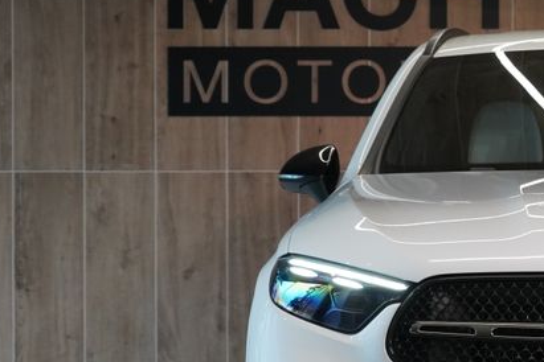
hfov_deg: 11.7
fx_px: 2599
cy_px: 264
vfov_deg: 8.0
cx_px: 637
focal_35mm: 172
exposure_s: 1/160
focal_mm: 69
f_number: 5.6
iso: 2500
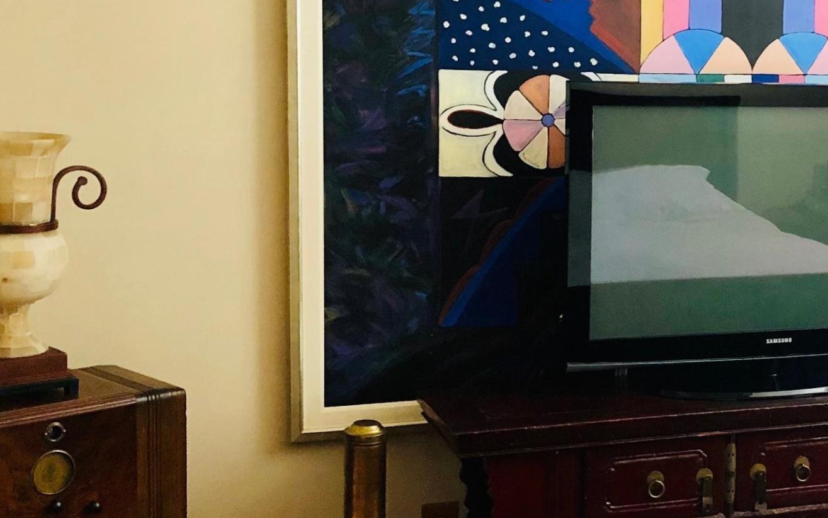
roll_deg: -1.0
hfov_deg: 30.3
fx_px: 1467
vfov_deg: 19.9
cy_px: 163
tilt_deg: -6.5
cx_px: 730
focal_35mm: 65
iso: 64
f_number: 1.8
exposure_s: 1/15
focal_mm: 4
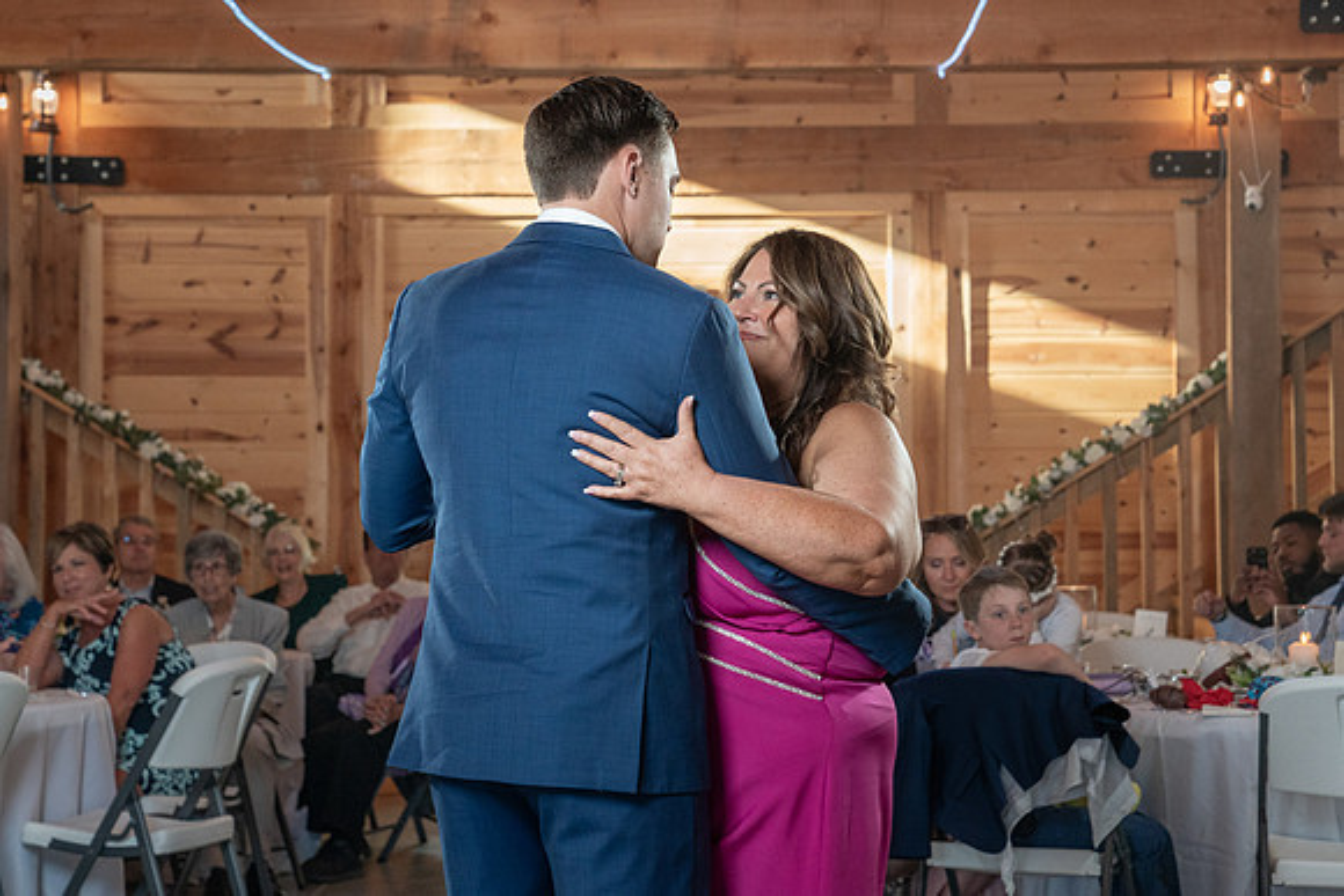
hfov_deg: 25.2
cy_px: 385
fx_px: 3007
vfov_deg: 17.0
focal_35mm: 81
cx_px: 712
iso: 2000
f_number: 5.6
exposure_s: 1/200
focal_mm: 70
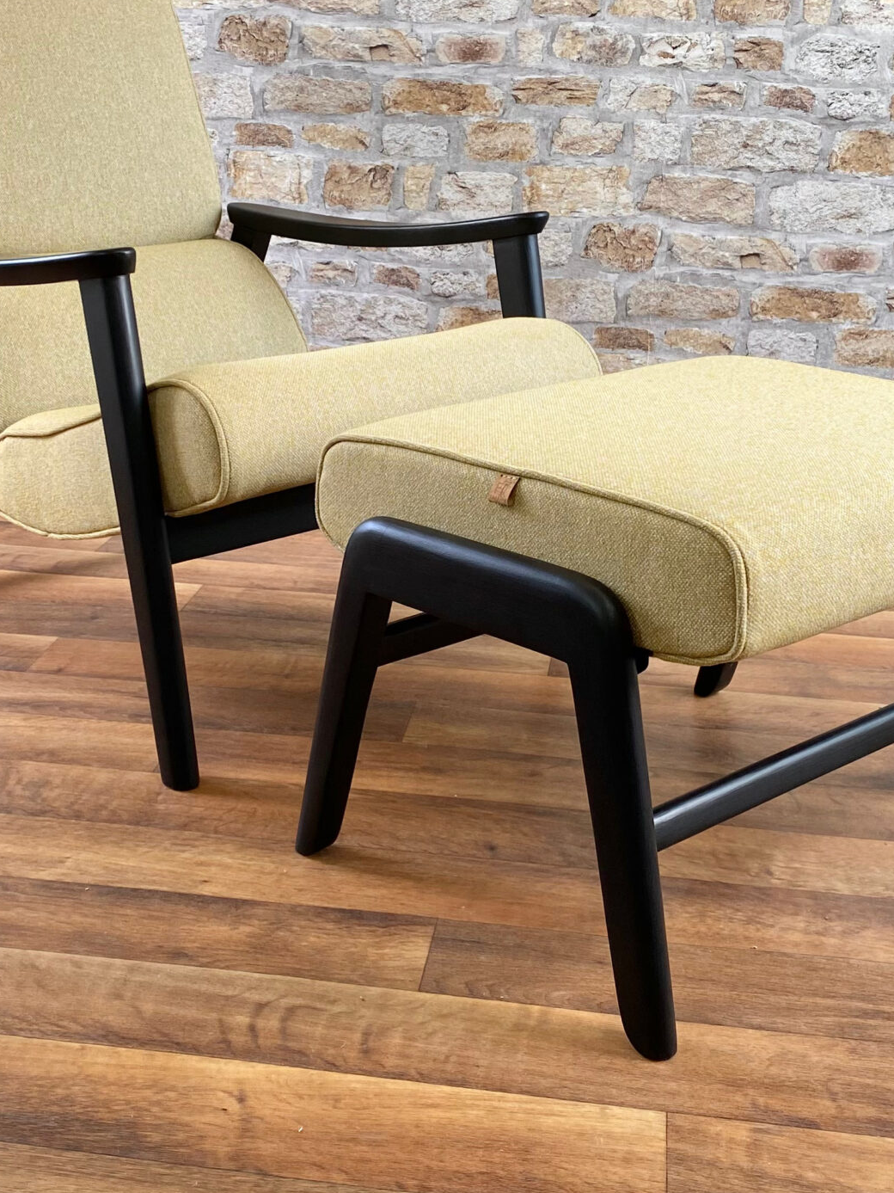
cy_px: 541
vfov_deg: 39.6
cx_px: 374
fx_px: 1653
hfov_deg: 30.2
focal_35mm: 48
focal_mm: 4.25
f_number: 1.8
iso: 80
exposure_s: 1/122
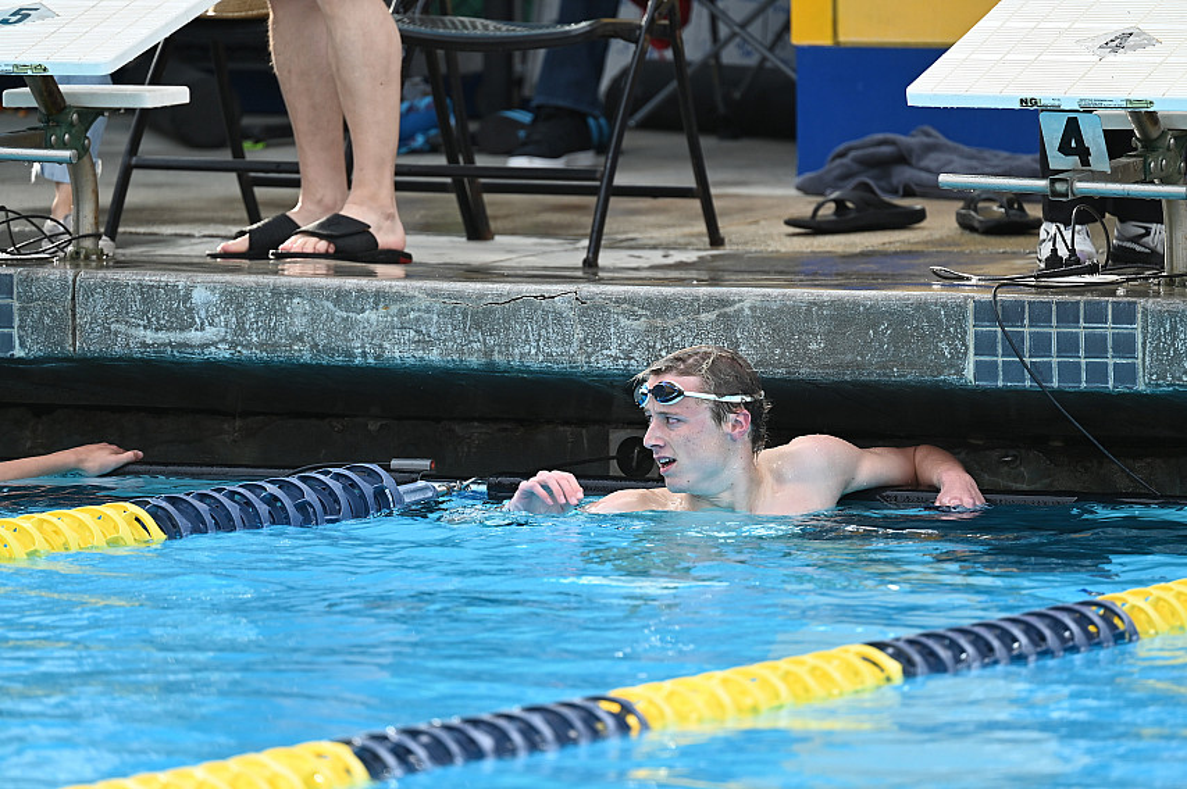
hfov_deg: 5.2
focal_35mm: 400
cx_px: 594
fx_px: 13178
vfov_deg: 3.4
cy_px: 394
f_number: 5.6
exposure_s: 1/400
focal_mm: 400
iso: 400
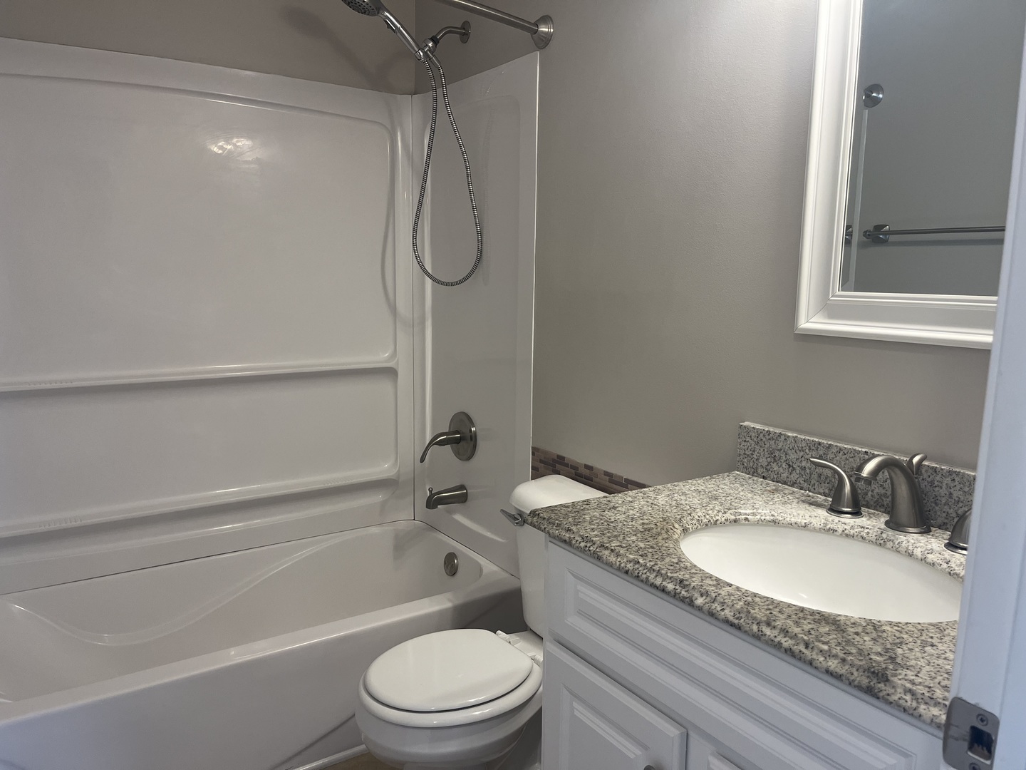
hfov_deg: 67.3
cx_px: 513
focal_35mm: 26
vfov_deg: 53.1
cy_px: 385
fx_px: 771
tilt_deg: -9.1
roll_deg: -0.3
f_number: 1.6
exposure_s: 1/120
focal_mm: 5.1
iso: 125
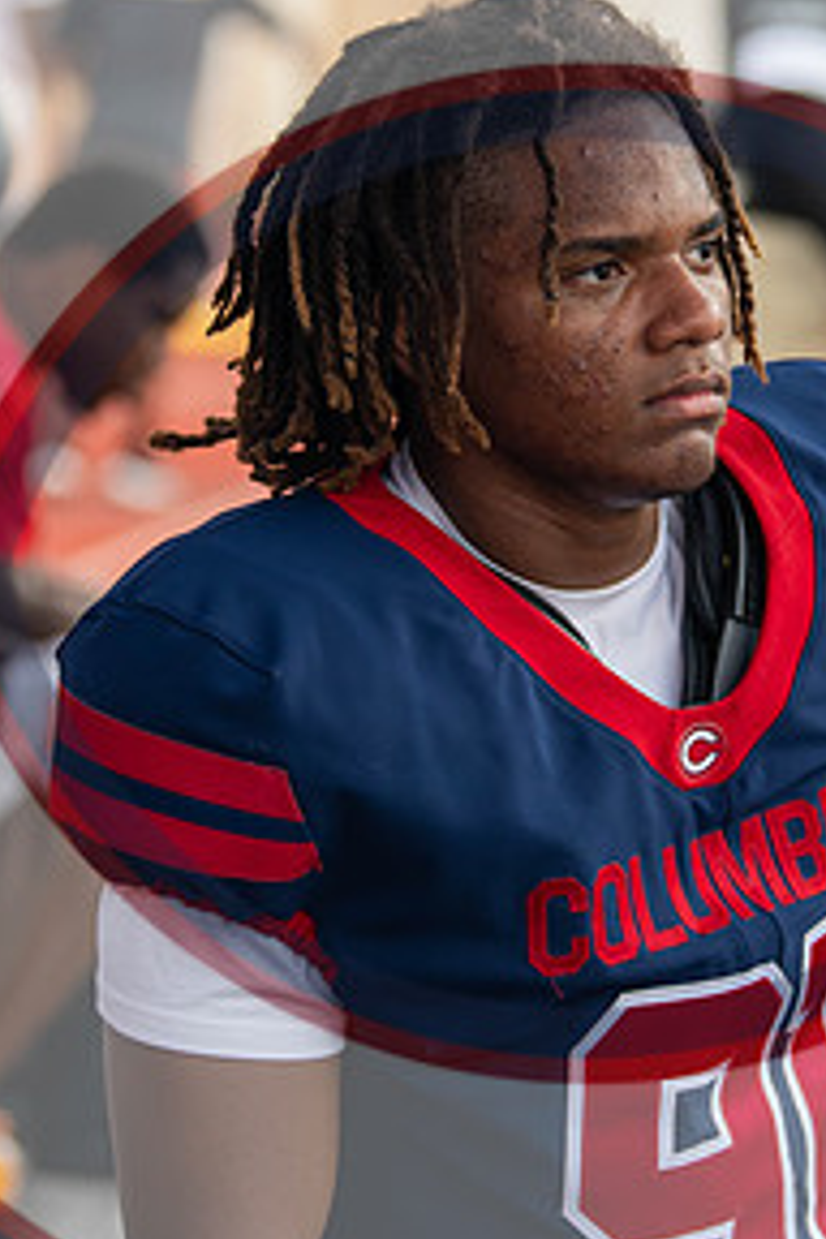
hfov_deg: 5.1
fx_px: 9292
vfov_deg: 7.6
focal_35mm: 270
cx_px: 615
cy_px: 403
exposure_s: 1/1000
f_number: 2.8
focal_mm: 95
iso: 450
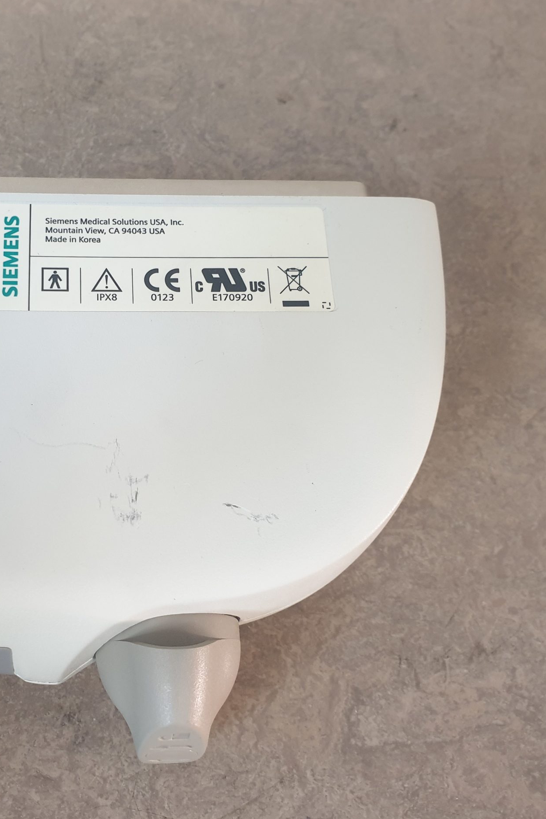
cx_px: 128
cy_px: 416
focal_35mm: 37
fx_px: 842
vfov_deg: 51.9
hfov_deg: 35.0
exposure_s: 1/33
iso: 320
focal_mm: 4.3
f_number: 2.4
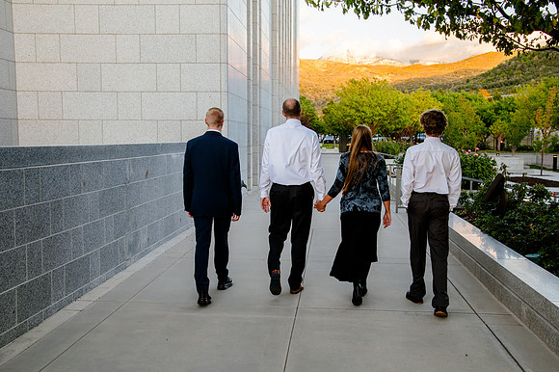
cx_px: 280
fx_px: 624
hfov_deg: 48.3
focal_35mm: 40
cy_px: 186
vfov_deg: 33.2
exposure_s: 1/125
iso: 640
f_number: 7.1
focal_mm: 38
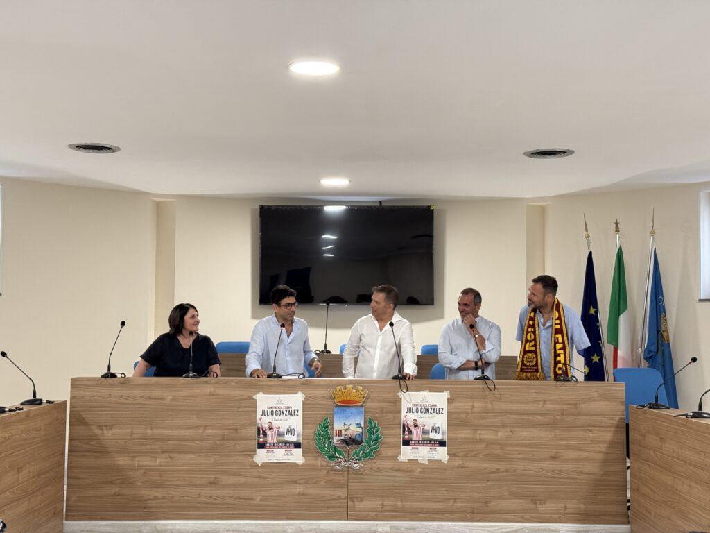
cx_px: 355
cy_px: 266
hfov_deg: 39.7
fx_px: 985
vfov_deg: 30.3
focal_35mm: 48
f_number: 1.78
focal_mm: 6.76
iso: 160
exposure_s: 1/50
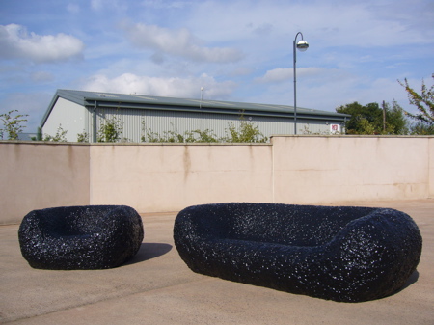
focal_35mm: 35
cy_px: 162
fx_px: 439
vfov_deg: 40.7
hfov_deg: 52.7
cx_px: 217
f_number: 5.6
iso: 80
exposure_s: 1/800
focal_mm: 5.8
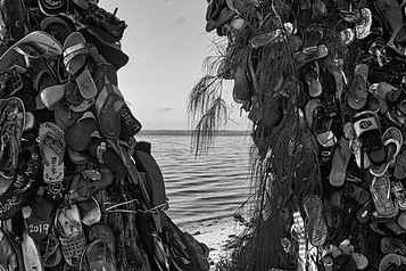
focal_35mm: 39
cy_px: 120
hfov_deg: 48.1
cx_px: 113
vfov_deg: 34.2
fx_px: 440
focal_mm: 16
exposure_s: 1/200
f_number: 13
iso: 320
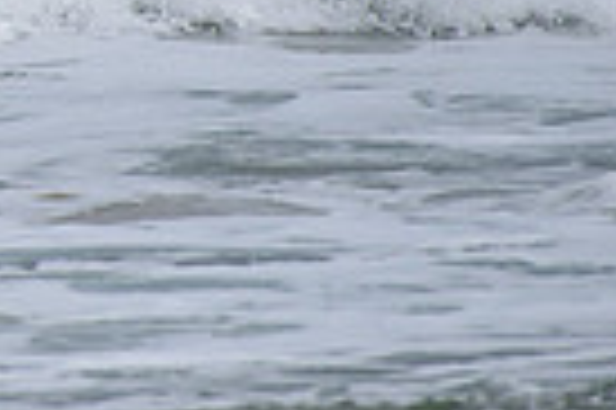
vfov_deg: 0.6
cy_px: -318
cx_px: -607
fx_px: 36300
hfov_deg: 1.0
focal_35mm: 2124
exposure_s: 1/2000
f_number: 5.6
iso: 220
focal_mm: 500
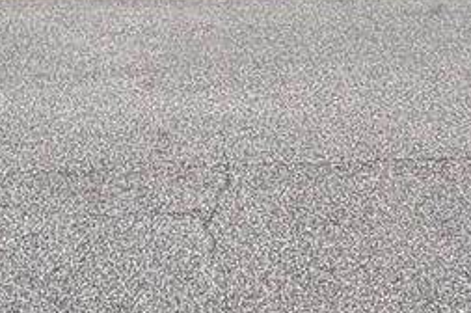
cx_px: 141
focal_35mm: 59
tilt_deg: +8.5
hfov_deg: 33.5
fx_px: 771
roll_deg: -0.5
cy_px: -307
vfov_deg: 17.1
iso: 64
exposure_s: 1/1063
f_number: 2.2
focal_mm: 2.22
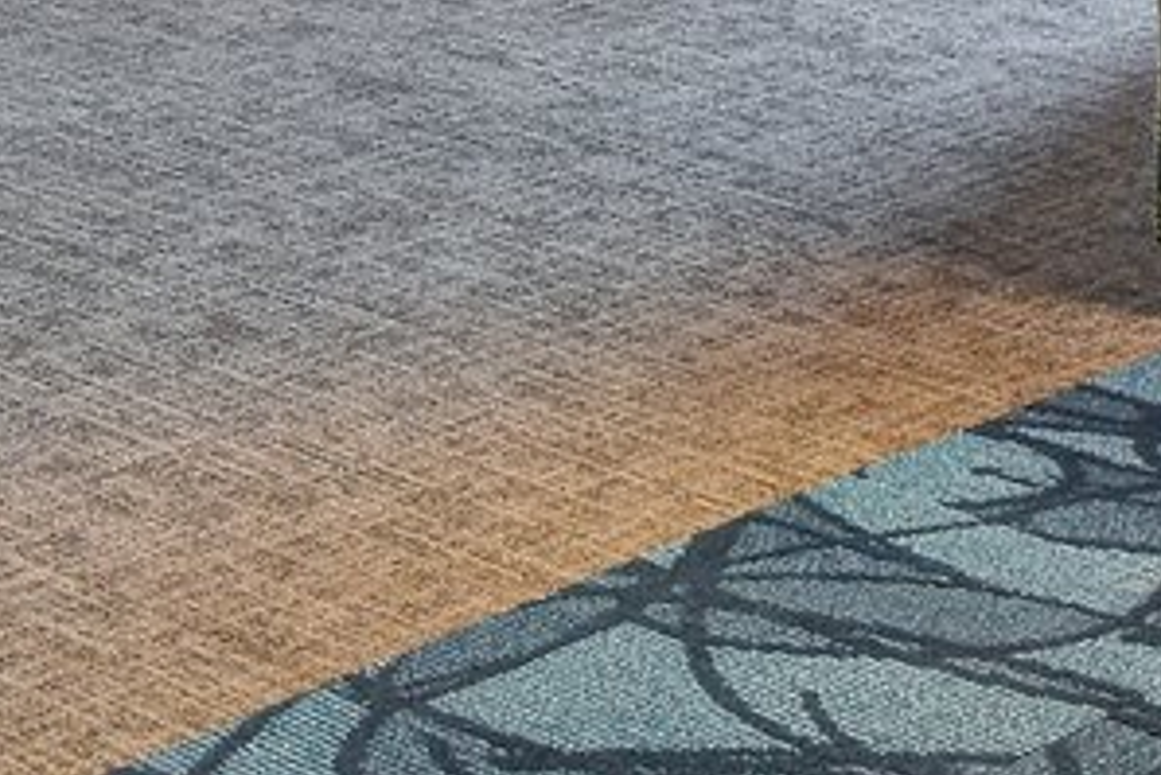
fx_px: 3485
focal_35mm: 108
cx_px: 1535
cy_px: -763
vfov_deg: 11.5
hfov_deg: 17.6
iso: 250
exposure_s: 1/5
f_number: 8
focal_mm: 12
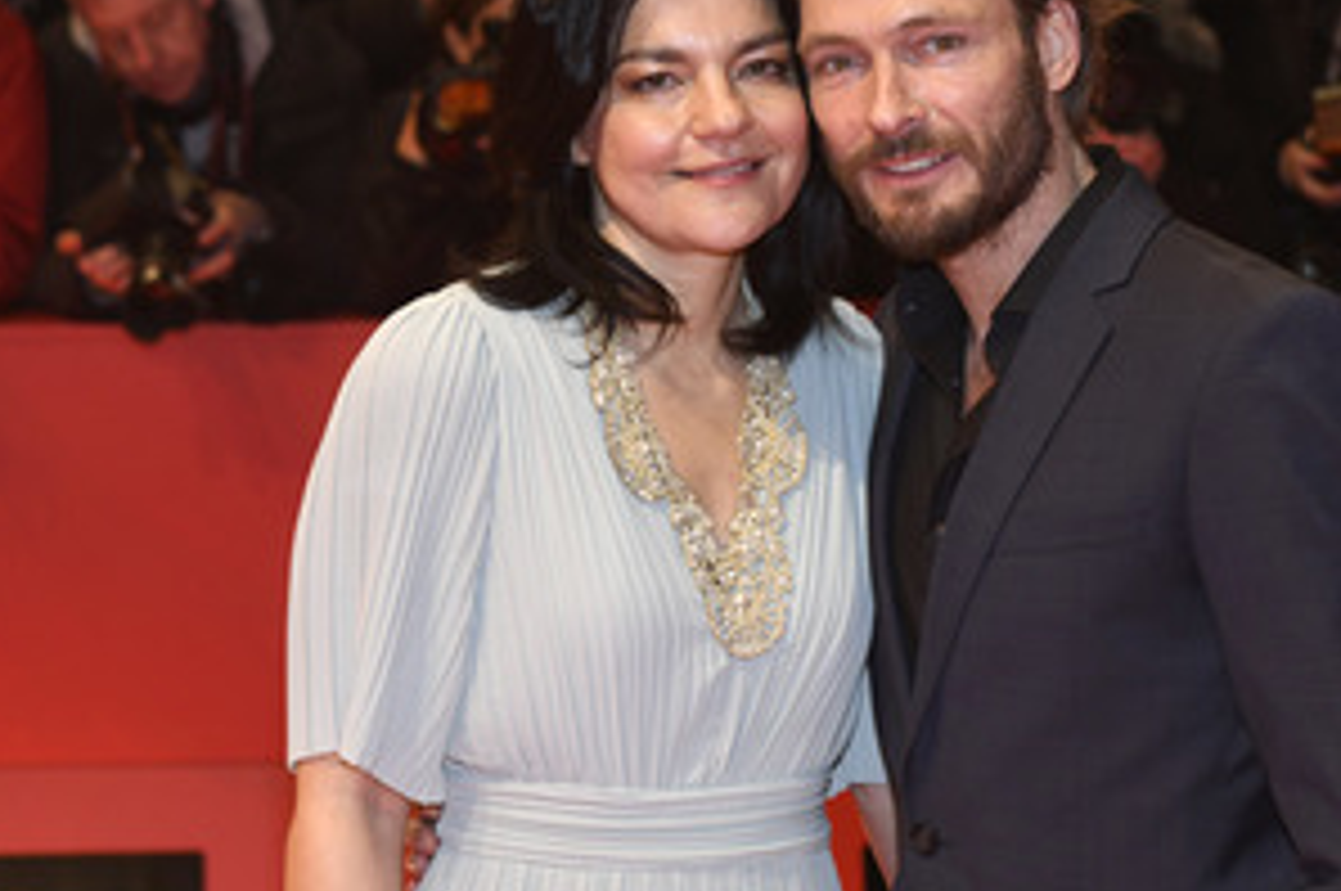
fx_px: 3944
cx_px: 448
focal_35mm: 106
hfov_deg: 19.2
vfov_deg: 12.9
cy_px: 378
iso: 1250
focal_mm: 70
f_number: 5
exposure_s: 1/320
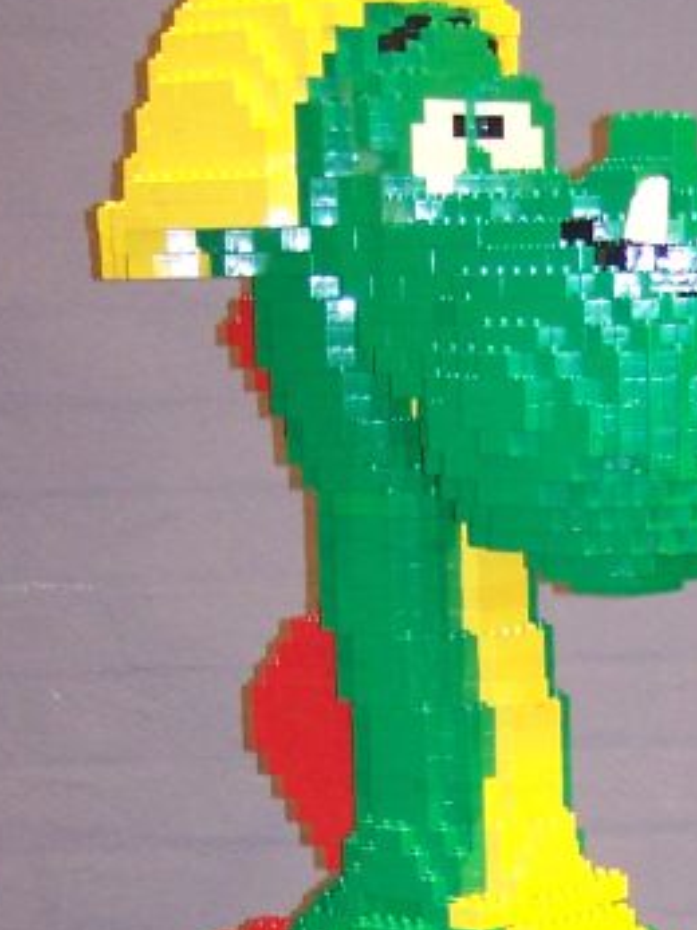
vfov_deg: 15.0
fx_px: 3412
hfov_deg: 11.6
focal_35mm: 127
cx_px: 603
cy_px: 1118
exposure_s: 1/2
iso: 140
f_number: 2.9
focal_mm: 7.1
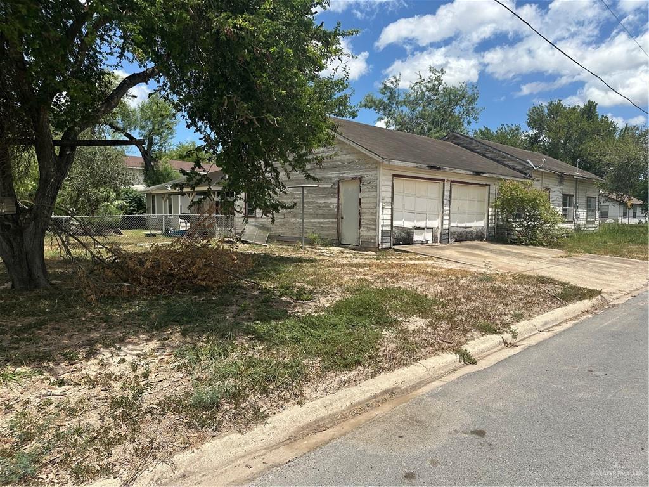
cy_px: 244
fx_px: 450
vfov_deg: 56.8
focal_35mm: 24
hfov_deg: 71.6
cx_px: 324
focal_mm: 6.86
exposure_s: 1/5525
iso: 80
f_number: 1.78
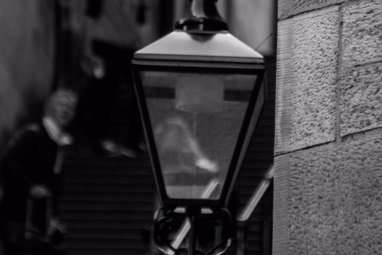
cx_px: 96
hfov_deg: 2.5
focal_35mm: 824
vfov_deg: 1.7
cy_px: 48
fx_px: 8743
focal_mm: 270
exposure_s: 1/200
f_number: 6.3
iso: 400
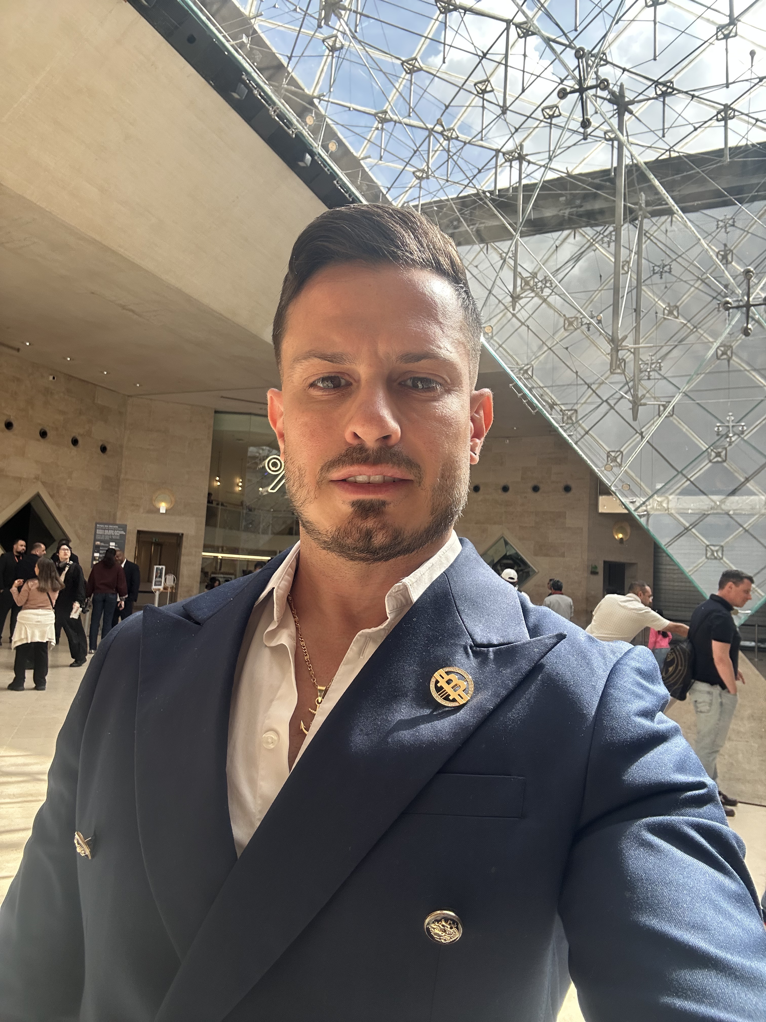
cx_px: 383
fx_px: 679
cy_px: 511
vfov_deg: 73.9
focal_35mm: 23
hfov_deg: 58.9
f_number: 1.9
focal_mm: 2.69
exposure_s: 1/264
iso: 25
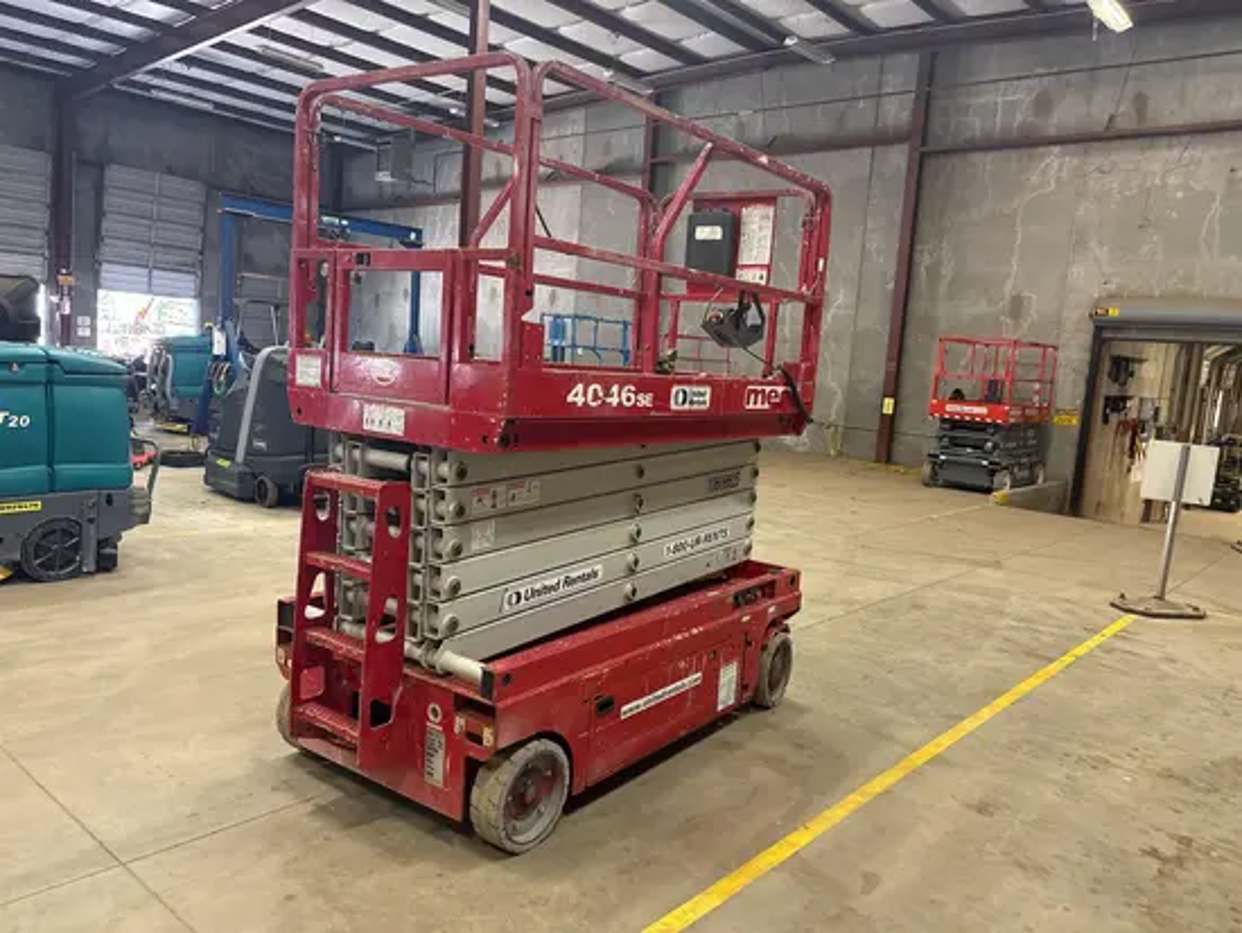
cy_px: 466
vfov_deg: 53.1
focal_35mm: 26
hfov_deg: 67.3
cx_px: 621
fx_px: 933
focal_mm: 5.96
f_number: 1.6
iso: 200
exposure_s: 1/60
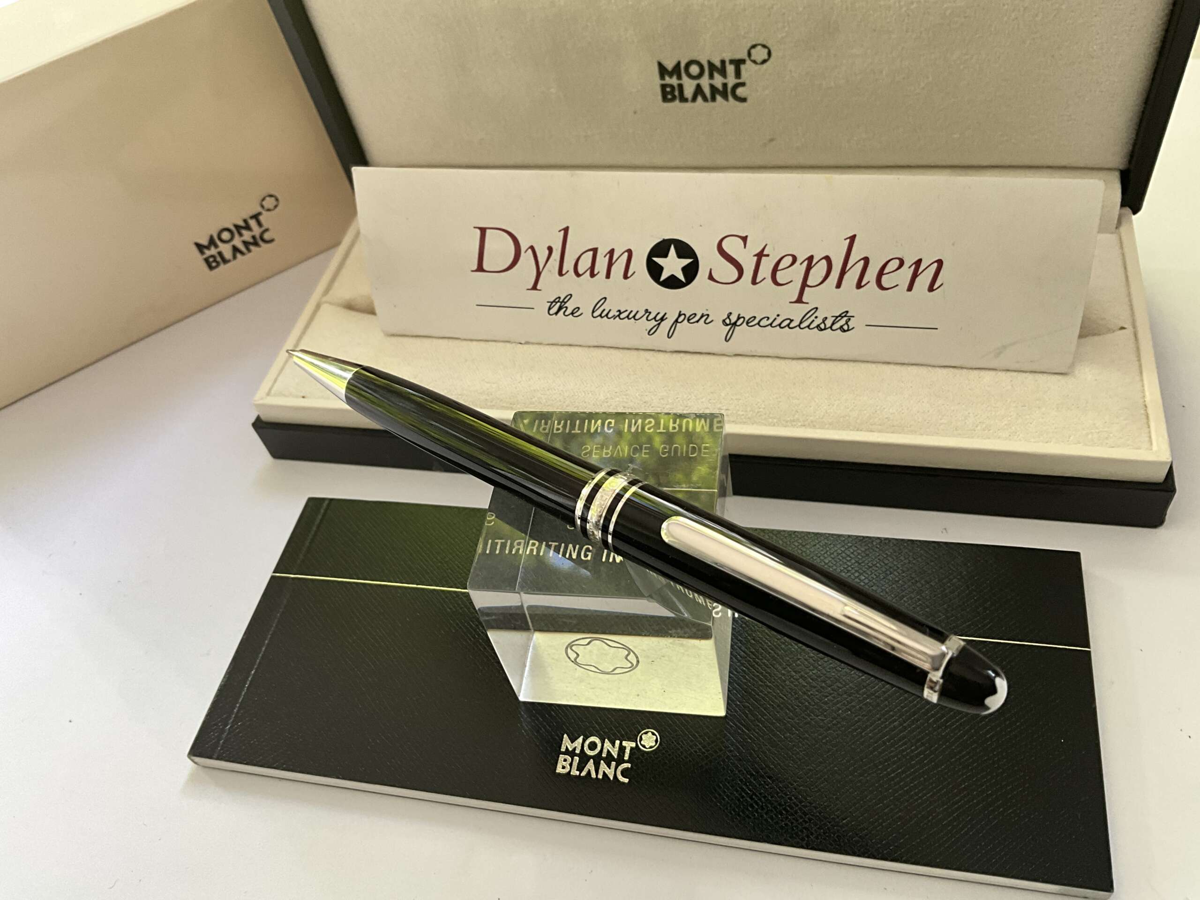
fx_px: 1005
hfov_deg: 61.7
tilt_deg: -49.6
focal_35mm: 29
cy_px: 450
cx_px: 600
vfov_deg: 48.2
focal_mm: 3
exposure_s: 1/119
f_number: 1.8
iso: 64
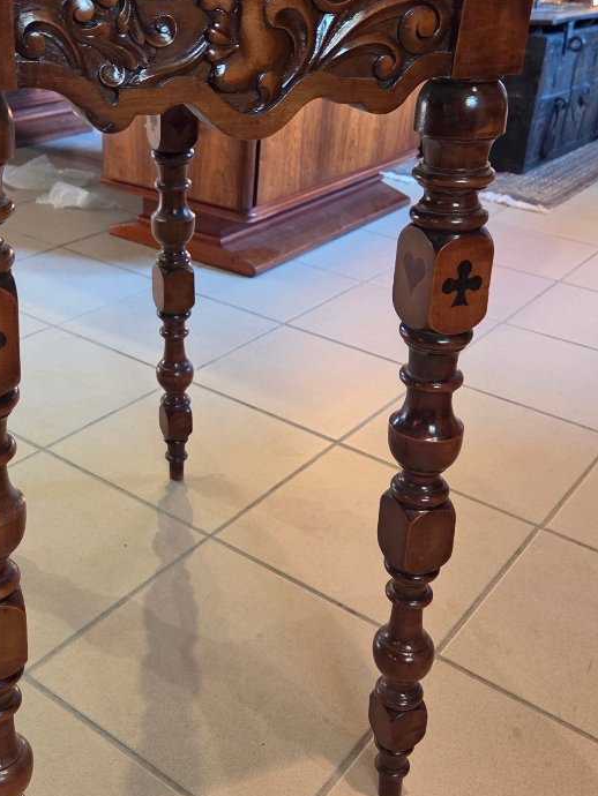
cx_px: 214
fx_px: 921
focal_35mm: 40
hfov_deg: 35.7
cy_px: 352
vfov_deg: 46.7
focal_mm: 5.4
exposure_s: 1/100
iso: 400
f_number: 1.8
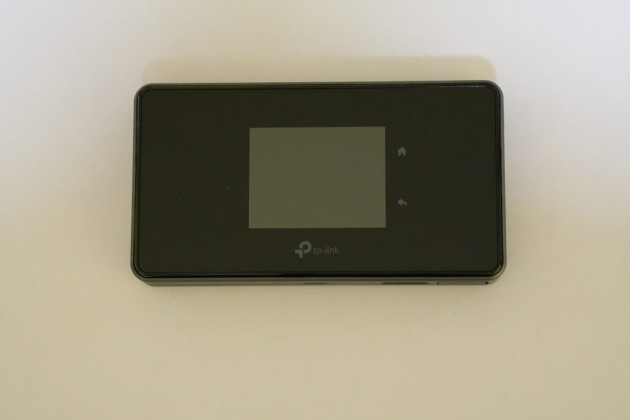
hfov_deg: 27.0
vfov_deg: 18.2
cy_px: 210
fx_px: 1313
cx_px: 315
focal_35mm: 75
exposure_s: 1/25
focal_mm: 50
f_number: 5.6
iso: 6400
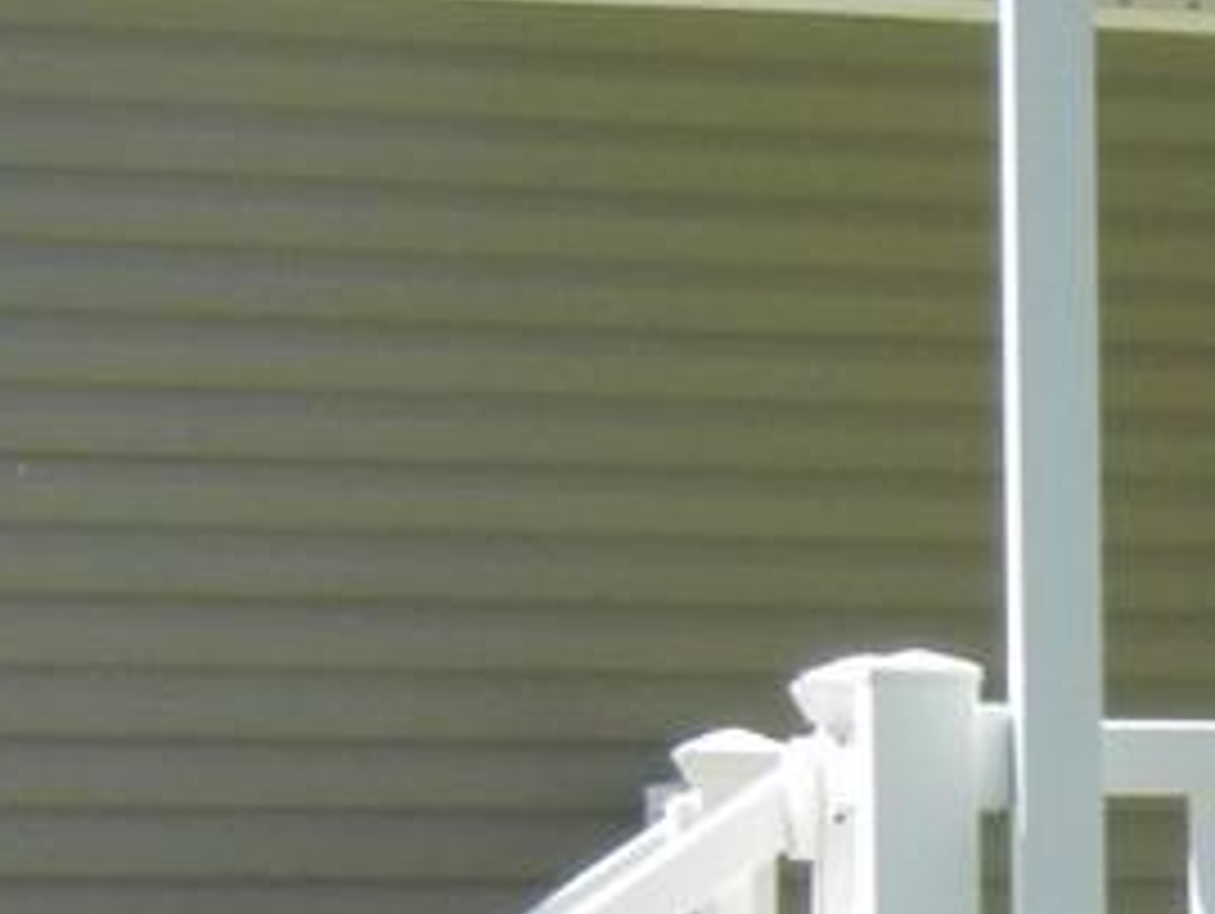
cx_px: 2178
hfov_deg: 11.5
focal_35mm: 160
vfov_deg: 9.2
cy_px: 1130
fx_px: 5621
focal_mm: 5.4
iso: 160
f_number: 3.5
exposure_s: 1/743
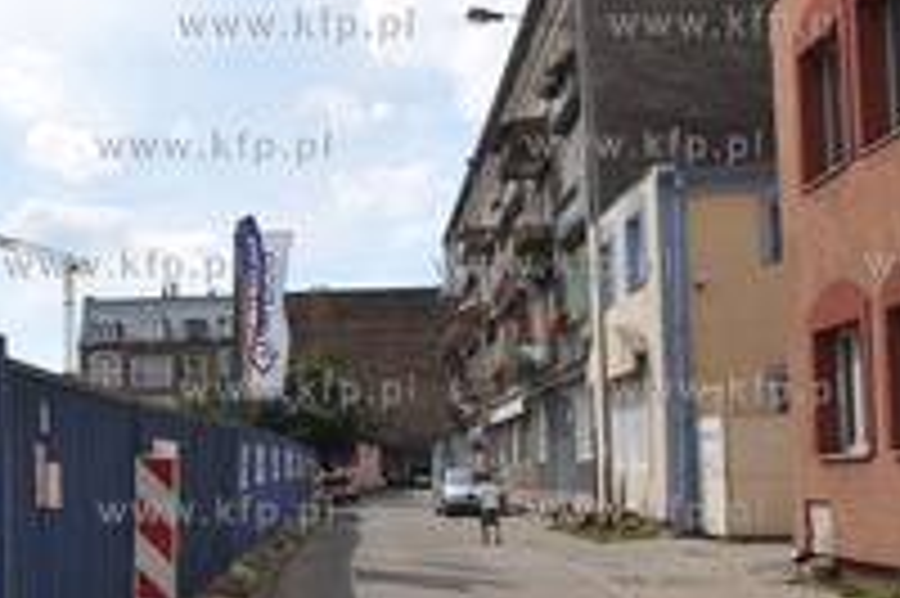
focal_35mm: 48
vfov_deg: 27.6
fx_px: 1199
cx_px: 27
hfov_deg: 37.3
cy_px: 450
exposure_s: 1/3200
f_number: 5.6
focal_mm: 24
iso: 400
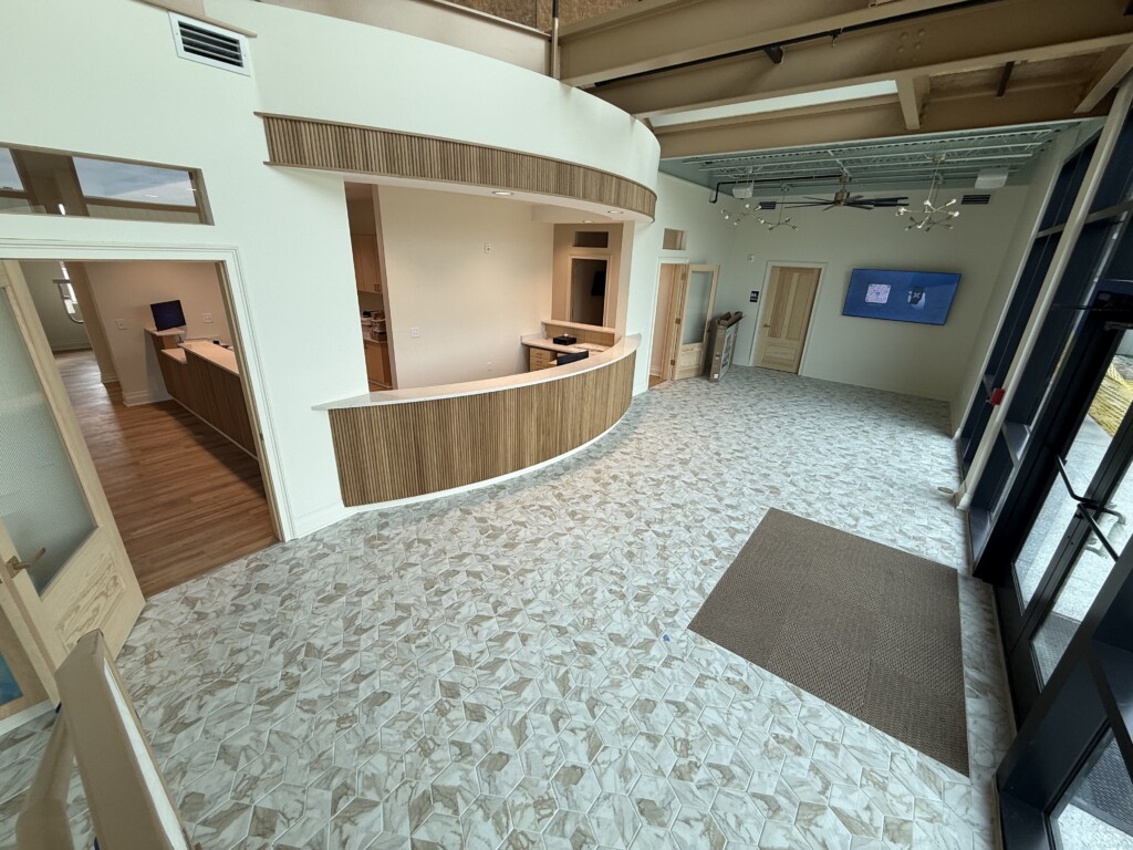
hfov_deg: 102.1
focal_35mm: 14
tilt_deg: -21.7
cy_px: 425
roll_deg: -2.5
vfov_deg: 85.7
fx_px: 458
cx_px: 566
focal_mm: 2.22
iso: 50
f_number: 2.2
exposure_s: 1/120
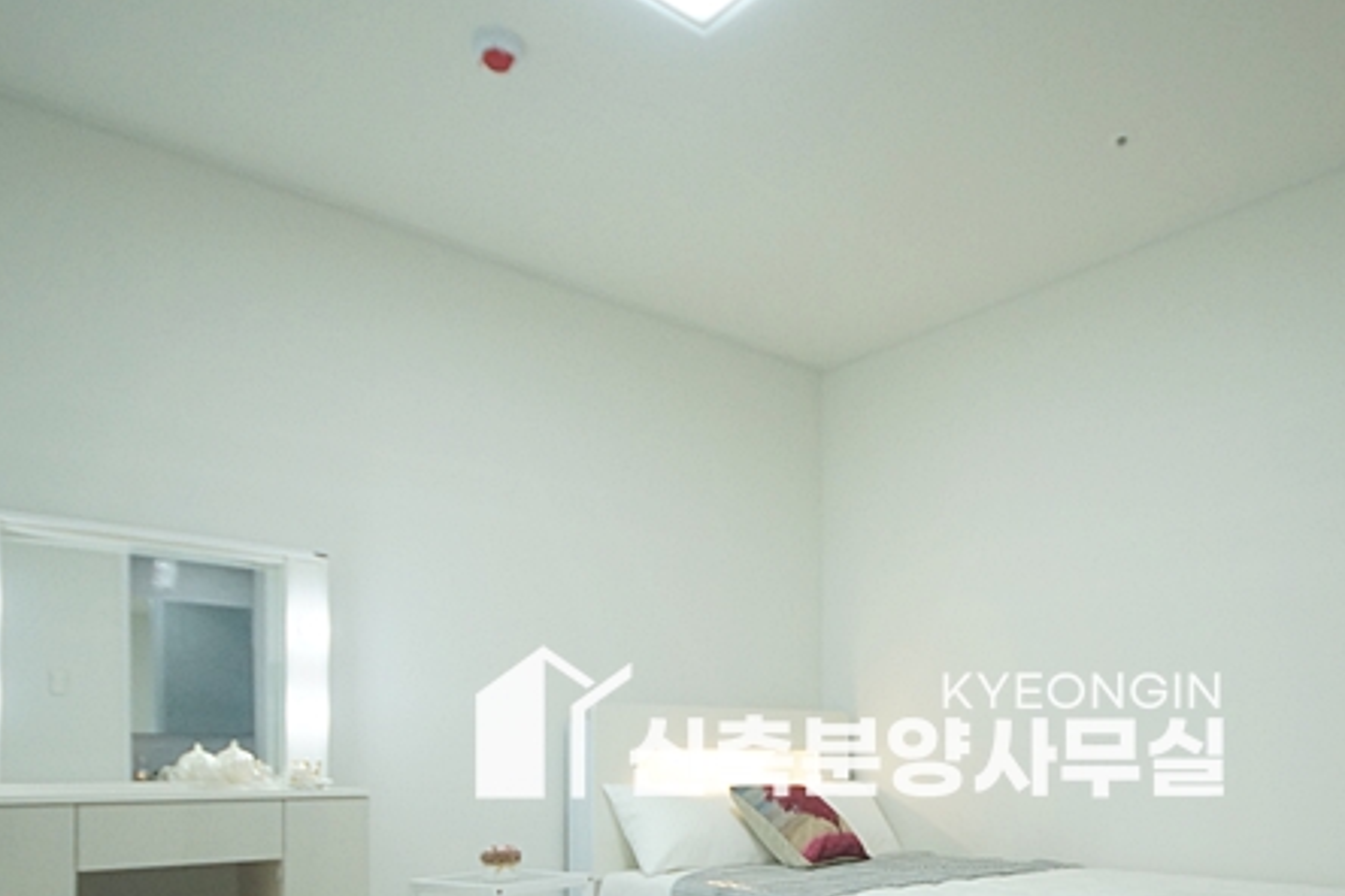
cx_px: 848
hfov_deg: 66.3
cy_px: 711
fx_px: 1009
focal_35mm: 27
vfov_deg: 45.6
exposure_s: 1/160
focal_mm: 10
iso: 800
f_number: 4
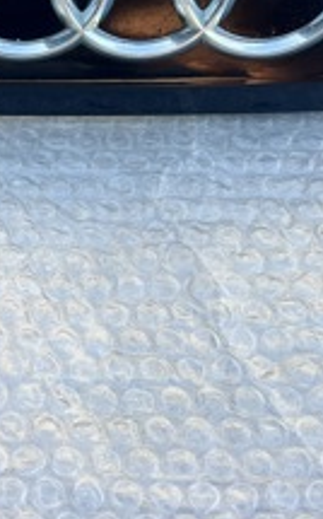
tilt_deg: -51.2
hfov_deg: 15.6
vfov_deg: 24.9
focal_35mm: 82
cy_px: 121
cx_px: 2
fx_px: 1157
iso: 50
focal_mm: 5.7
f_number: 1.5
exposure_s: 1/443
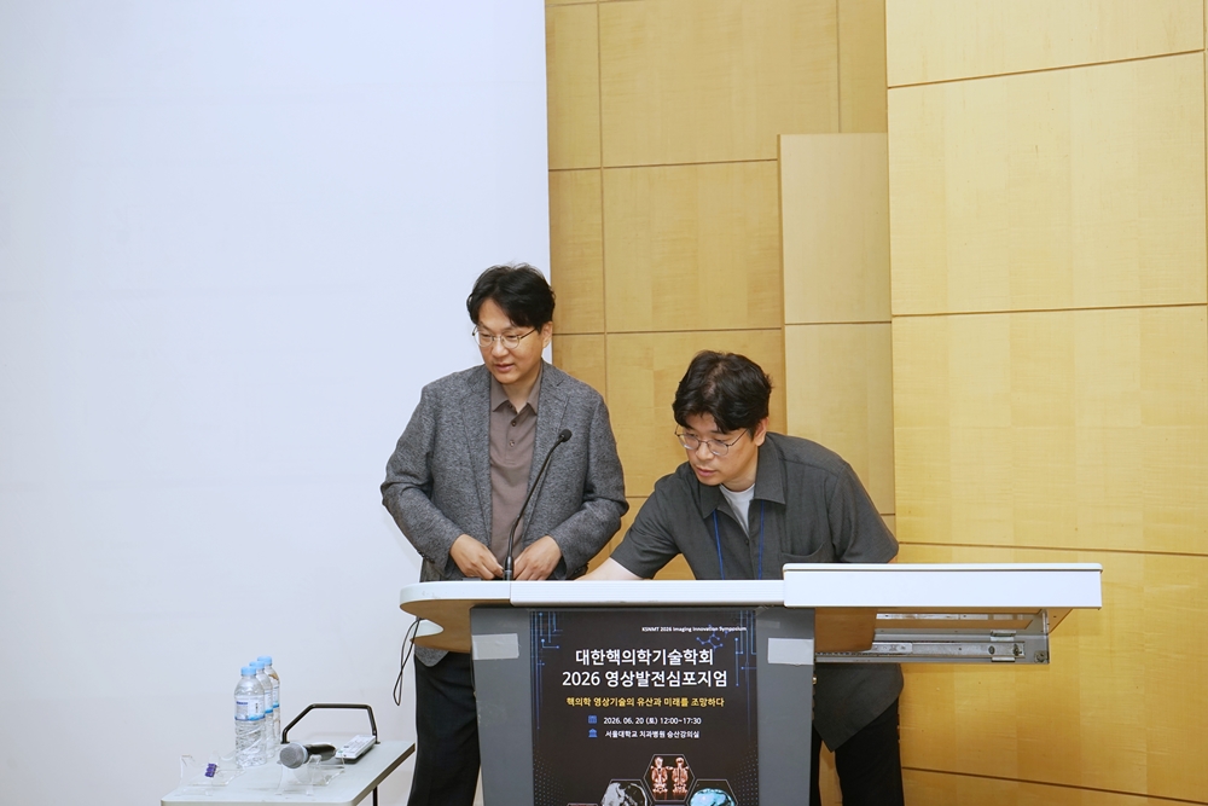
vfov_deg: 27.0
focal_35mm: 50
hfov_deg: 39.6
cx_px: 604
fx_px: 1678
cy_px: 403
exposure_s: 1/100
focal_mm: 50
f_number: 8
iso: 400
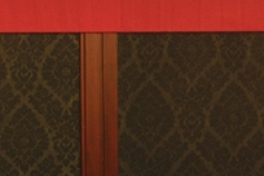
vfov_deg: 3.5
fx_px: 2918
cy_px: 179
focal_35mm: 398
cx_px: -69
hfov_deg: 5.2
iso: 320
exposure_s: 1/8
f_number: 5.6
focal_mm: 90
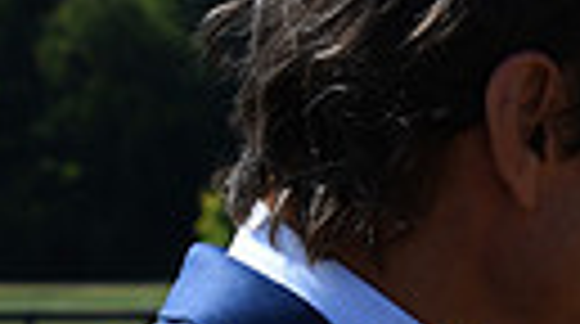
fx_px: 3331
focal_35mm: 217
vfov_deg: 5.5
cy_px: 432
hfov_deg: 9.4
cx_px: 1075
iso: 250
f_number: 5.6
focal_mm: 46
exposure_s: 1/1250
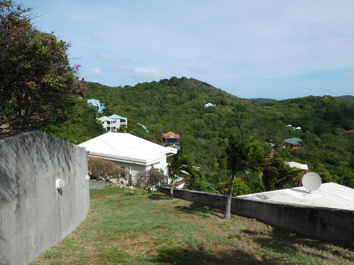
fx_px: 256
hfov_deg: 69.4
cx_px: 177
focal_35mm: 25
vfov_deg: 54.9
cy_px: 132
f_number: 6.8
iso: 125
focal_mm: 4.5
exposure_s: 1/500
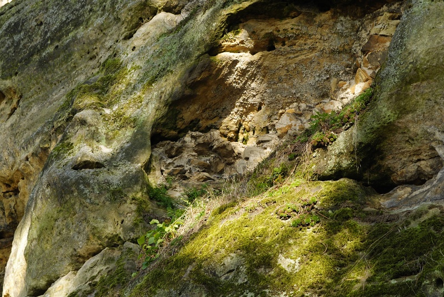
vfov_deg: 10.8
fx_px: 1575
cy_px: 148
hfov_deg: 16.0
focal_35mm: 128
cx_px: 222
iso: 200
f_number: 8
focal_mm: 85
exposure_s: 1/100
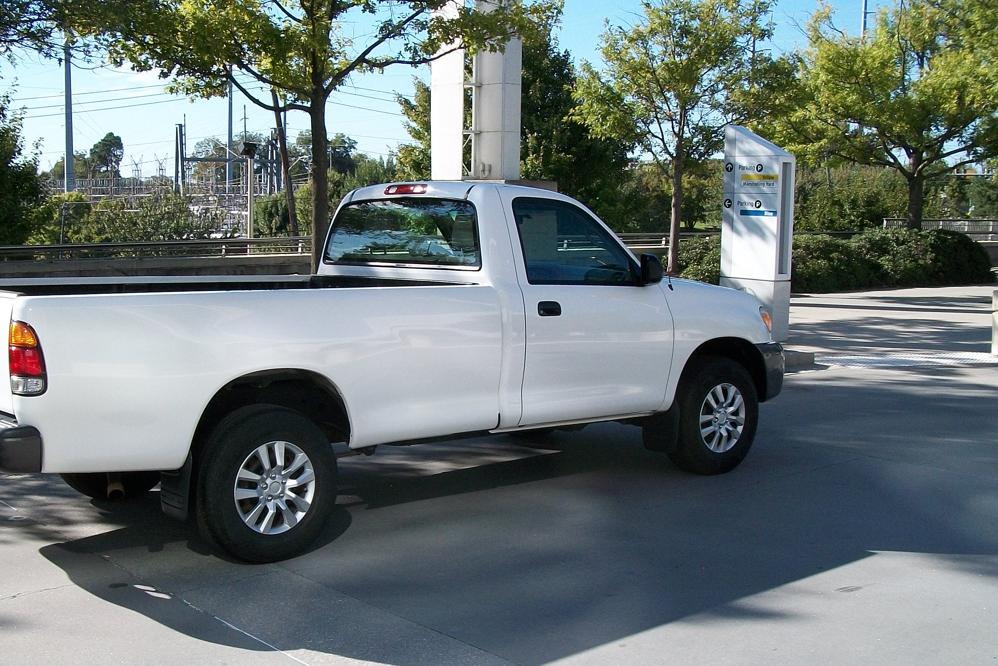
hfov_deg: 47.2
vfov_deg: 32.6
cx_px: 421
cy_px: 372
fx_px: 1137
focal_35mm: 41
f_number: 5.5
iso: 80
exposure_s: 1/250
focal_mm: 5.7
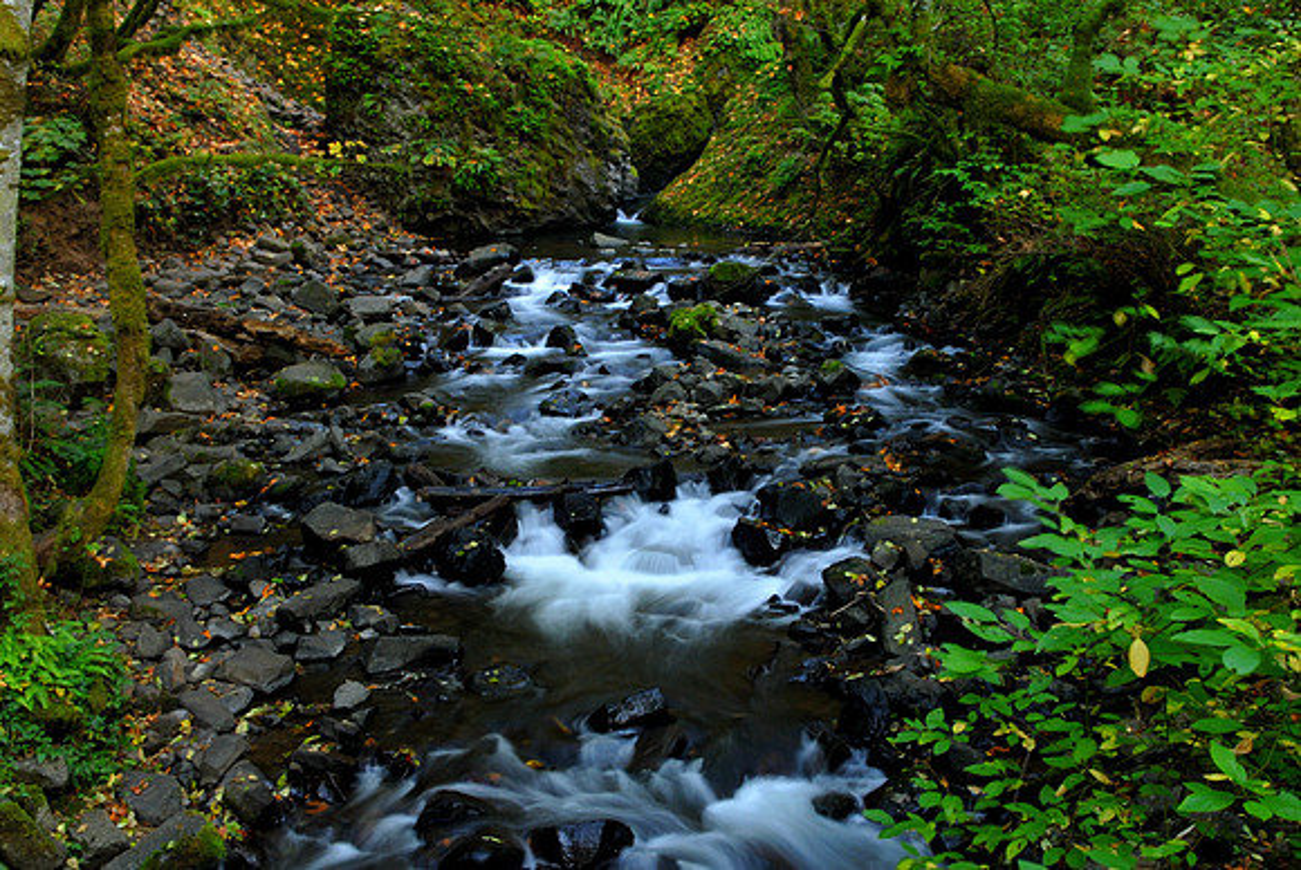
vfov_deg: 37.0
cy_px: 435
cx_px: 650
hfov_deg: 53.1
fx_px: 1302
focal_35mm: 36
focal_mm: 24
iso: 100
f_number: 10
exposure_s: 1.3
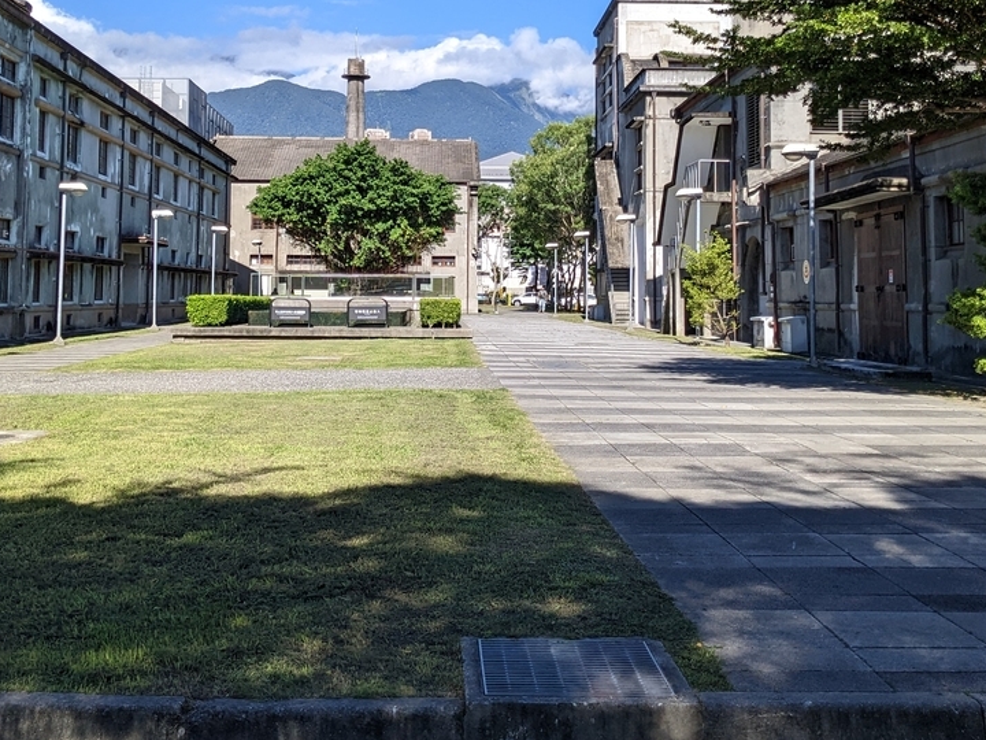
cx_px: 516
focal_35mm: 45
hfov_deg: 42.1
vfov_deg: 31.7
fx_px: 1282
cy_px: 197
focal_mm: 4.38
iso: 54
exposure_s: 1/2597
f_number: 1.73
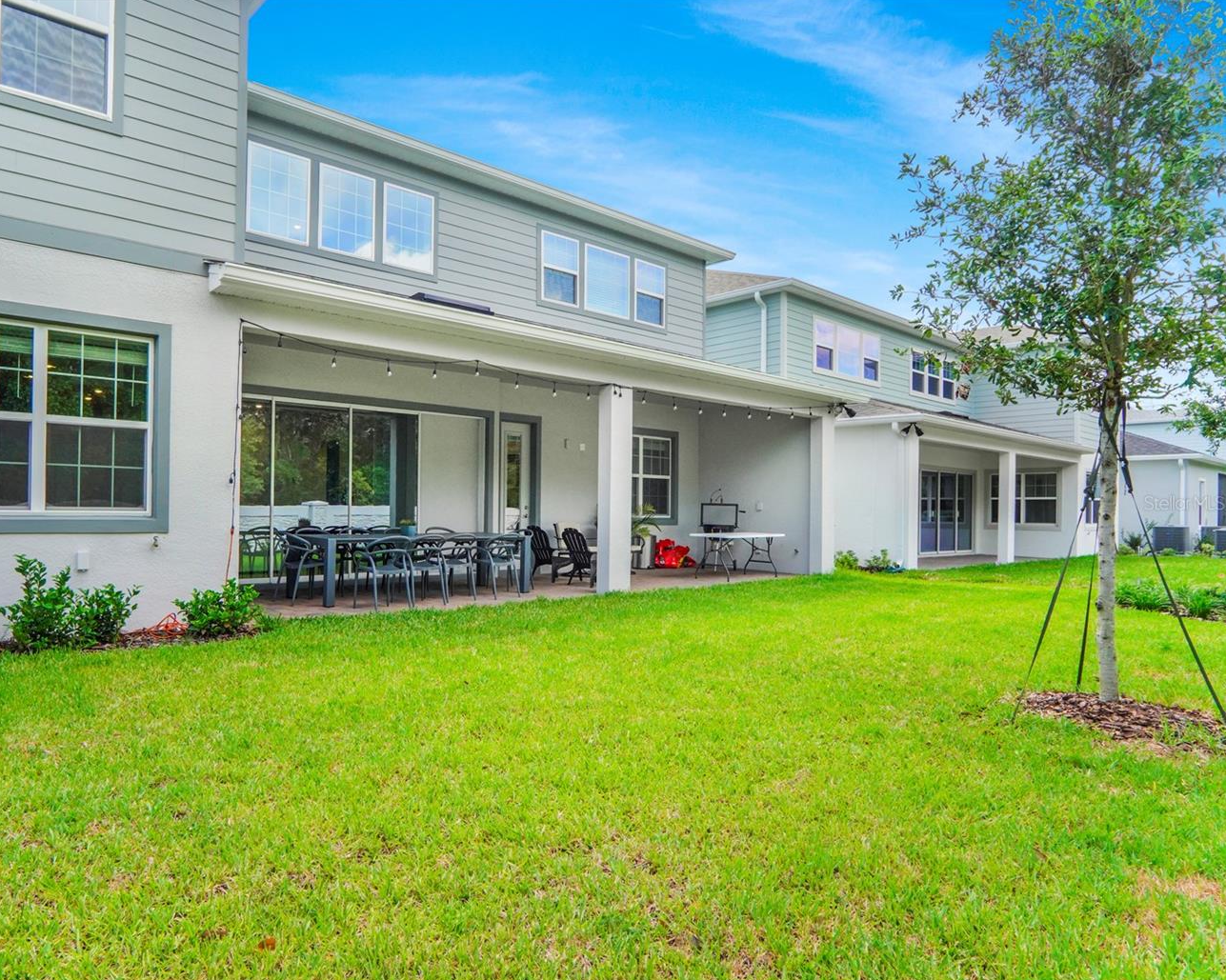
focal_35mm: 21
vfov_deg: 65.5
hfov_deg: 76.4
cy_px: 503
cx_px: 467
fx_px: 762
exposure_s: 1/400
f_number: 7.1
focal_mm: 12
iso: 640
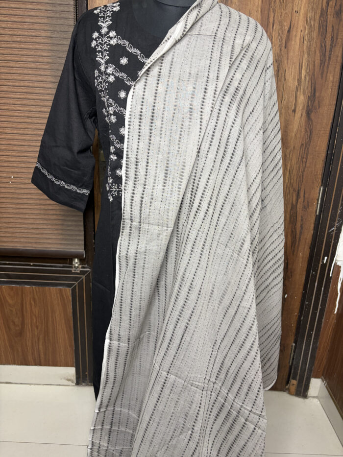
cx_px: 172
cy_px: 228
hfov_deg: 53.1
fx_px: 343
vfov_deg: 67.3
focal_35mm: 26
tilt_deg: -17.7
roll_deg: -3.5
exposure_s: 1/50
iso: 125
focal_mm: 5.96
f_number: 1.6
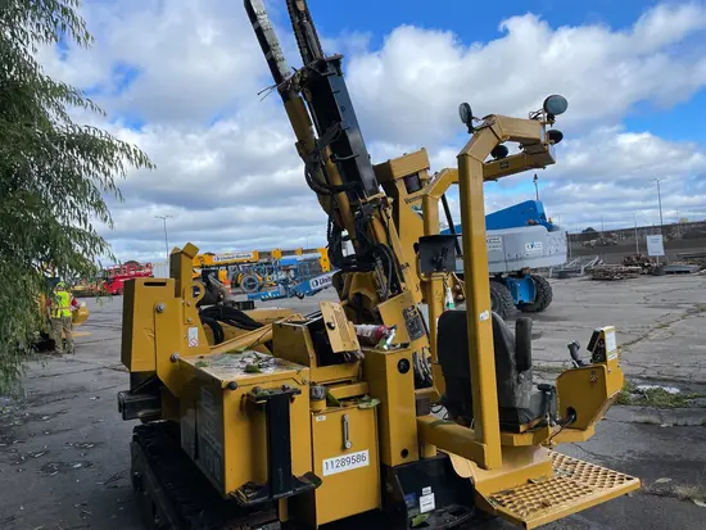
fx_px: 531
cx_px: 353
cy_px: 265
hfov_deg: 67.3
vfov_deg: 53.1
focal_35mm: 26
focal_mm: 4.2
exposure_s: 1/2817
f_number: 1.6
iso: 32
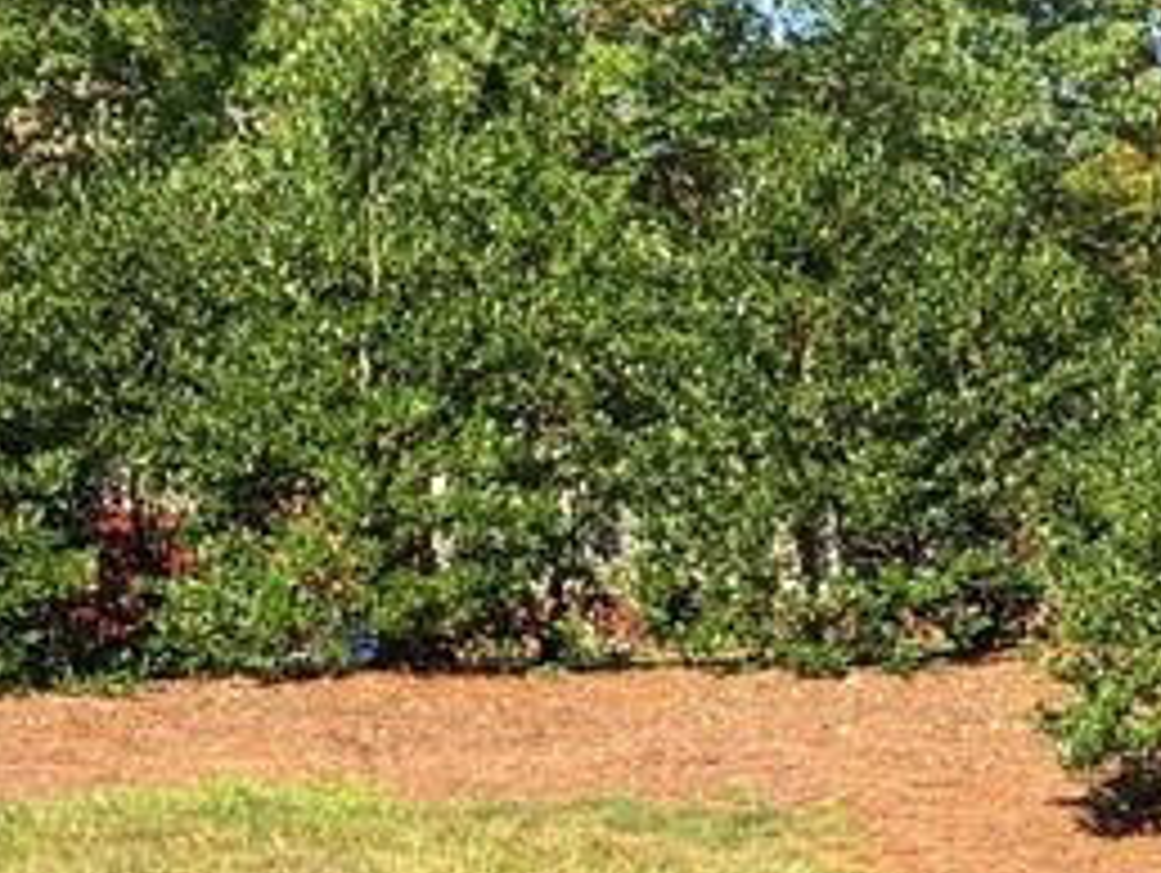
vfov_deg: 12.6
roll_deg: +2.2
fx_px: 3726
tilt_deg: -9.1
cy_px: 1377
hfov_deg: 16.3
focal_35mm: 111
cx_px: 1710
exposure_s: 1/480
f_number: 1.8
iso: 20
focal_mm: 3.99
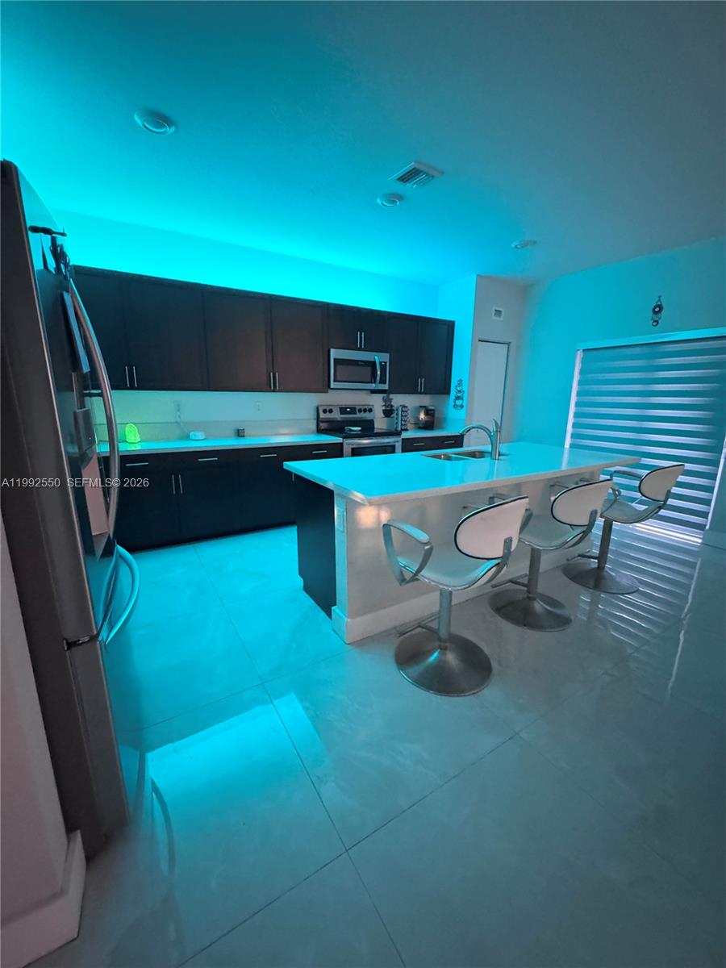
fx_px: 391
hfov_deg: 85.7
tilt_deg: -13.1
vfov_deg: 102.1
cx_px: 363
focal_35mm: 14
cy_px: 484
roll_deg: -0.2
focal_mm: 2.22
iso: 1250
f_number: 2.2
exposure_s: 1/30
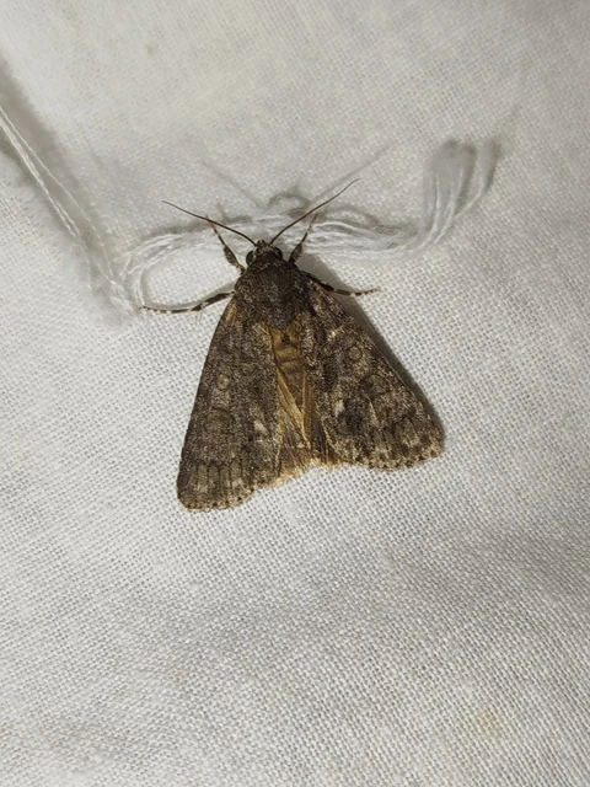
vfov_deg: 32.2
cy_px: 394
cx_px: 295
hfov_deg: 24.4
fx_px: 1364
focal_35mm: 60
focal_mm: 5.31
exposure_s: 1/50
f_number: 1.7
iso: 64
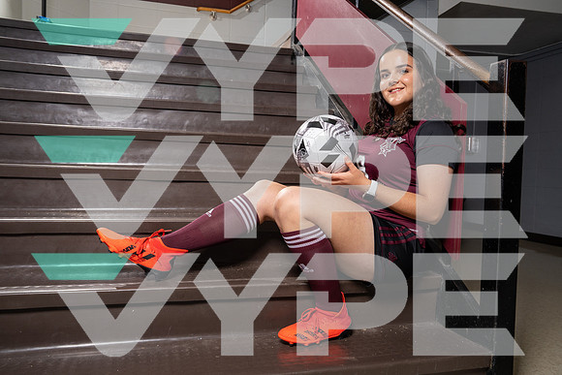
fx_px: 484
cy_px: 188
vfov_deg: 42.3
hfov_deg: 60.3
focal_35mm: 31
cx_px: 281
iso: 400
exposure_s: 1/250
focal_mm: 31
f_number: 7.1
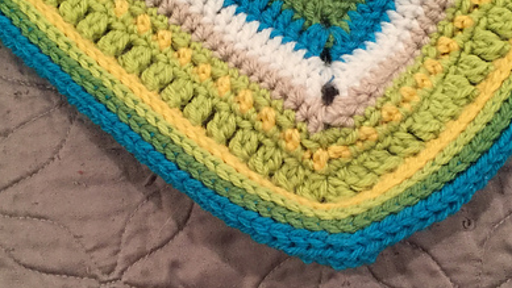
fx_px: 706
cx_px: 280
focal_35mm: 52
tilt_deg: -68.1
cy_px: 126
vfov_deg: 23.1
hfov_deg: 39.8
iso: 200
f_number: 2.2
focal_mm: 4.15
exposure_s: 1/30
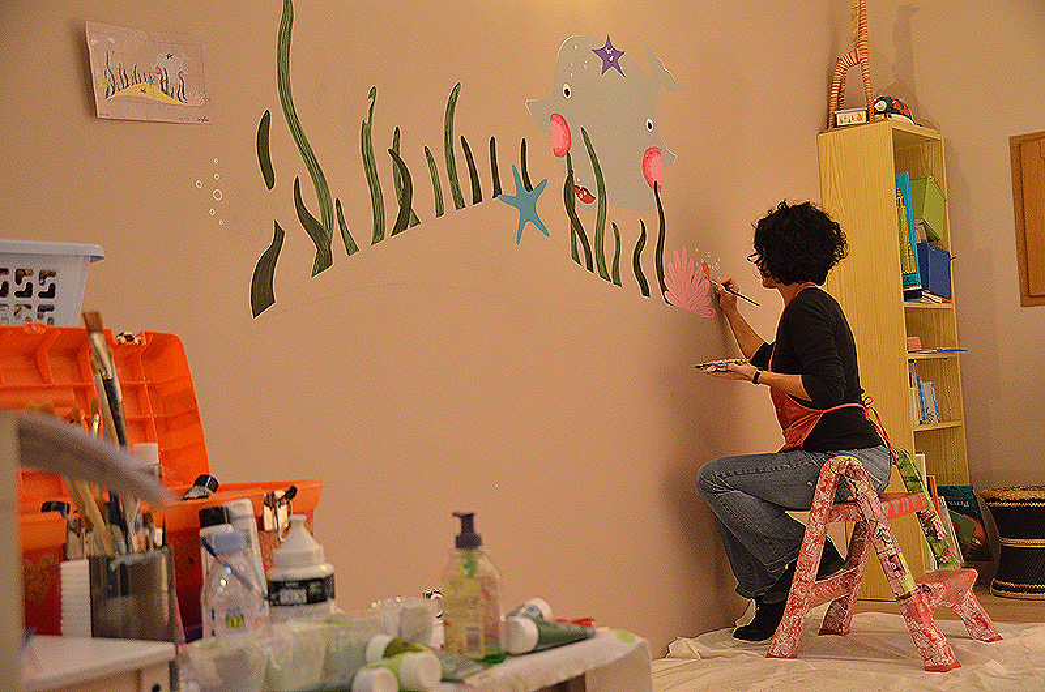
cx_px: 522
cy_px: 346
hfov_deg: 41.2
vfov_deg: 28.0
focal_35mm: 48
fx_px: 1391
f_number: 4.5
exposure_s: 1/80
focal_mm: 32
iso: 1600
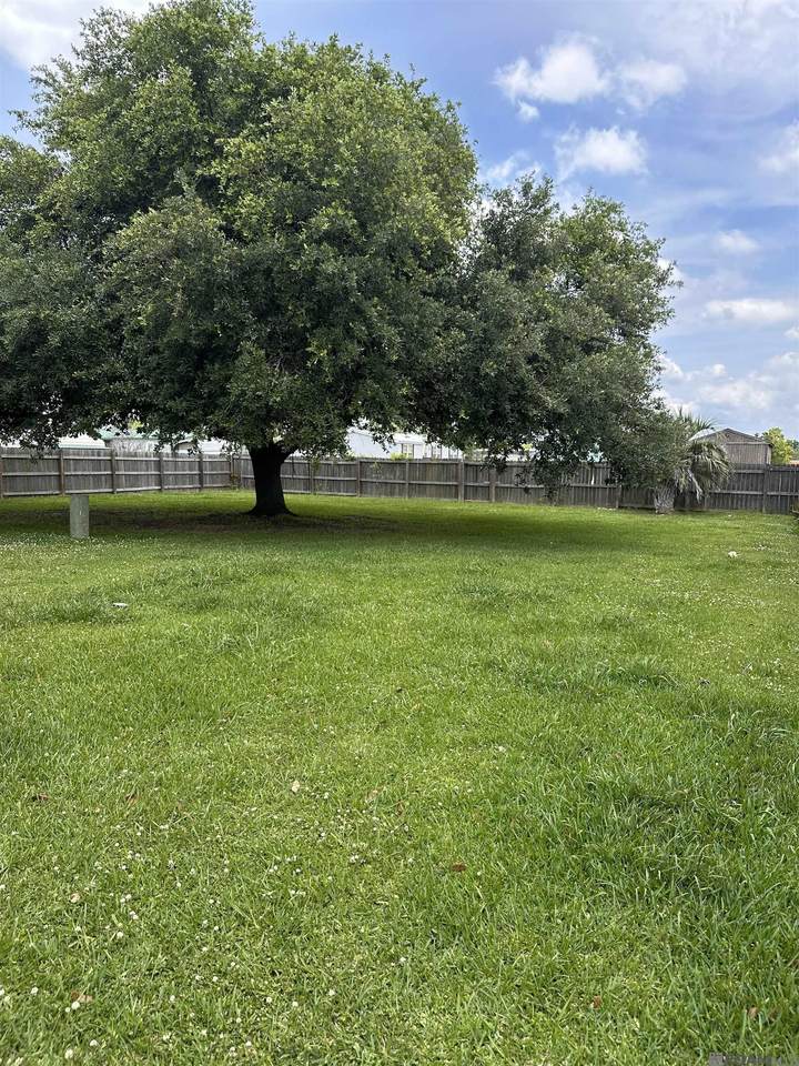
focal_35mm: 24
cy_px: 533
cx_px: 400
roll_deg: -2.1
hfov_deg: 56.8
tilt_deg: -6.0
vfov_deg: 71.6
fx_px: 739
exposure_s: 1/1357
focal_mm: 6.86
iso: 80
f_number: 1.78
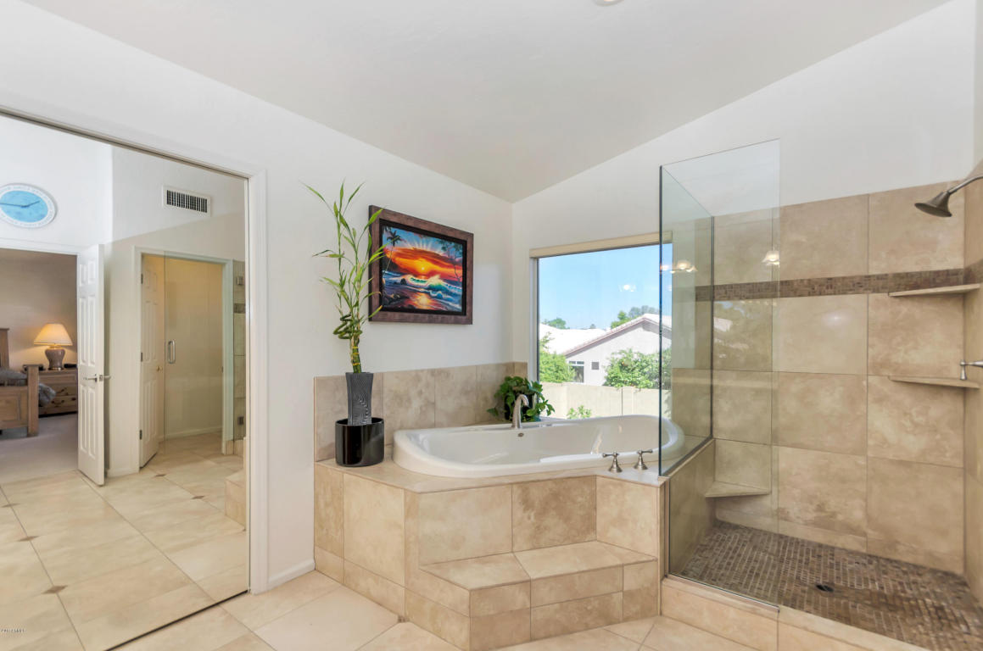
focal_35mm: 15
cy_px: 326
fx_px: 409
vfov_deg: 77.1
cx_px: 492
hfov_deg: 100.5
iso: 400
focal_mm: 10
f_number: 6.3
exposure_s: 1/100
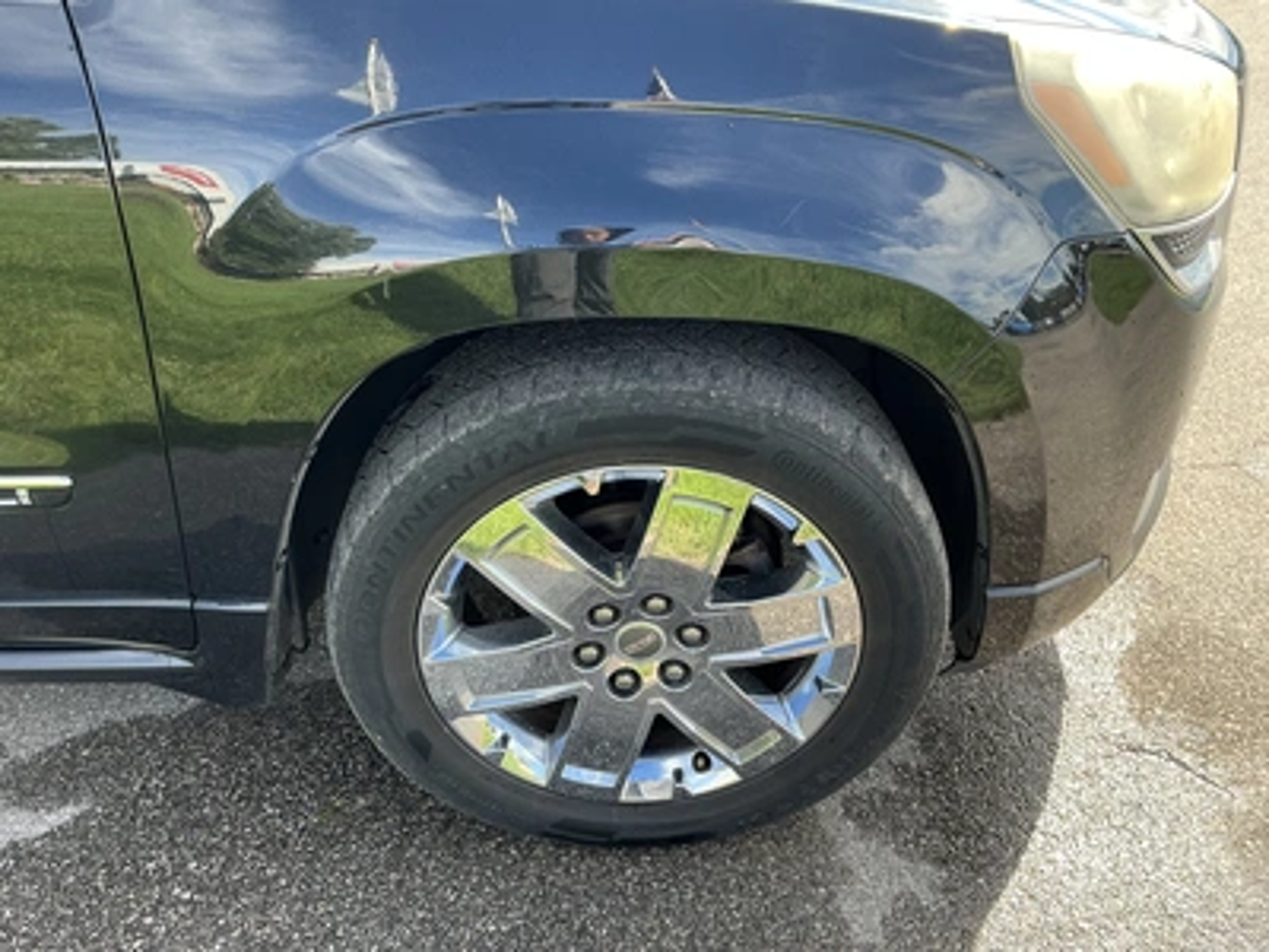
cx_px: 634
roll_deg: +0.7
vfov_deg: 49.7
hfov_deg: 63.4
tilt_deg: -30.8
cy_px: 476
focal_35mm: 28
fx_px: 1026
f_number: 1.8
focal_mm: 3
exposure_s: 1/174
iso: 25
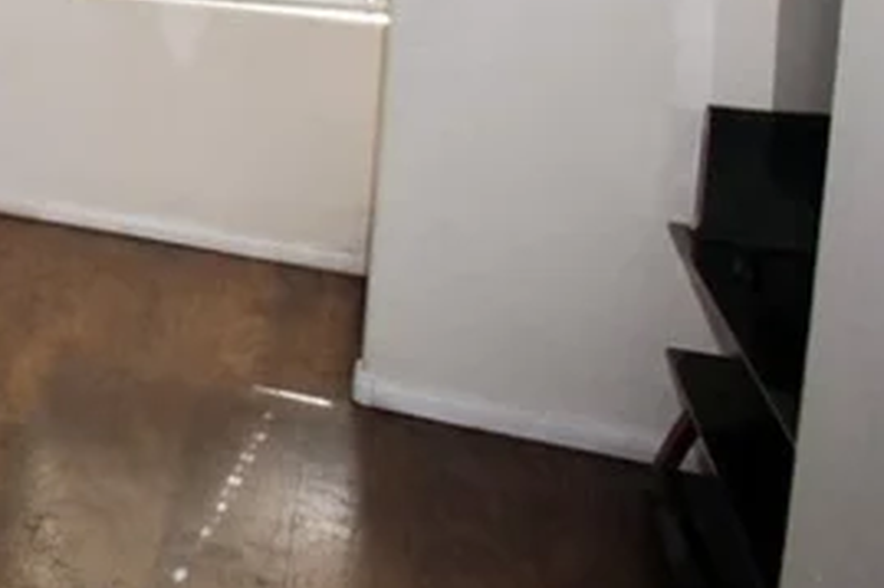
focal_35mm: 57
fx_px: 1399
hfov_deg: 21.3
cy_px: -112
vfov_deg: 22.0
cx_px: -743
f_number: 4.5
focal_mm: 10
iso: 800
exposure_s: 1/80
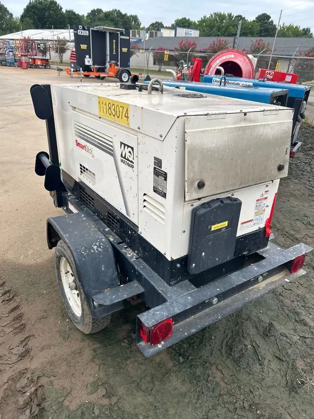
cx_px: 157
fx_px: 314
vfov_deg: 67.3
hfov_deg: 53.1
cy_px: 210
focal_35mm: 26
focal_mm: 5.7
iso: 50
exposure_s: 1/853
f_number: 1.5
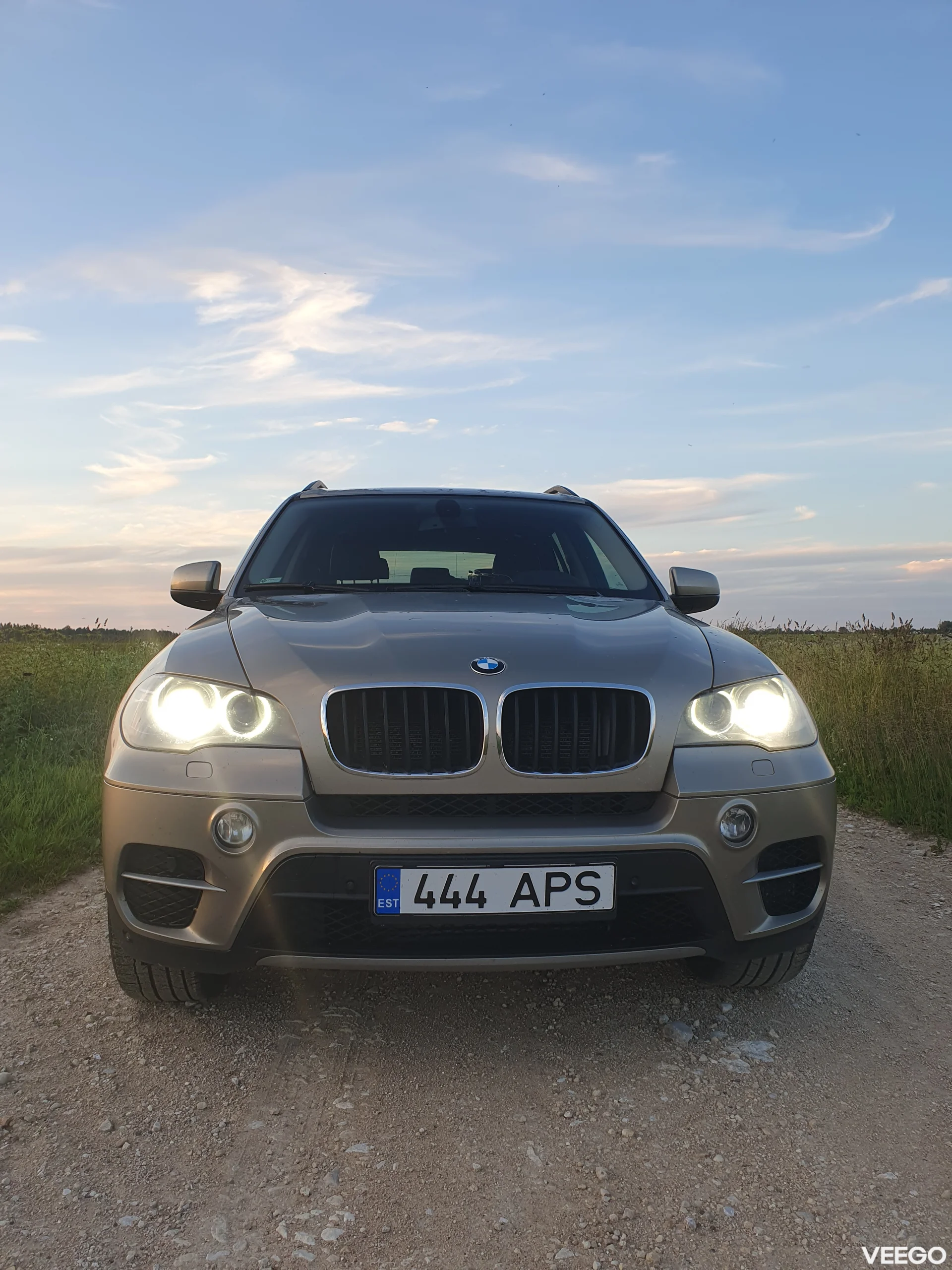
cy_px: 635
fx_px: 953
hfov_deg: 53.1
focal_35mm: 26
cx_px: 476
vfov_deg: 67.3
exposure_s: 1/116
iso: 50
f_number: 2.4
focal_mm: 4.32
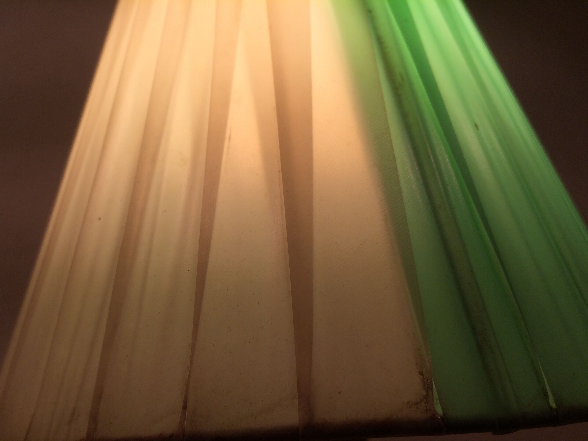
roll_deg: +0.2
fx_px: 578
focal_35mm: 34
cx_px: 276
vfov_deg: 41.7
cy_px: 257
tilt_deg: +7.4
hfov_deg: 53.9
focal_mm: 4.15
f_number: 2.2
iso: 32
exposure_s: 1/357
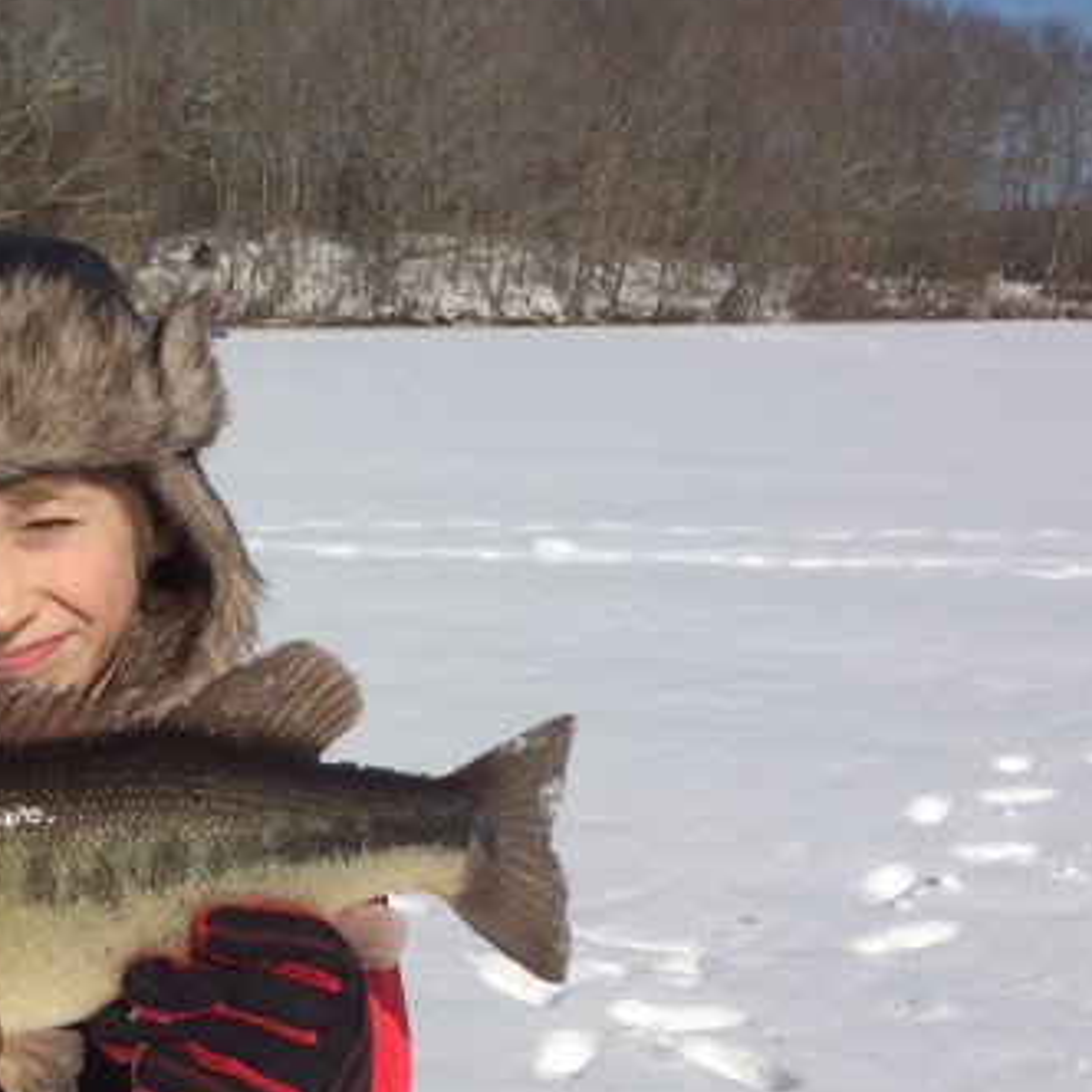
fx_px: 2070
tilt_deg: -16.1
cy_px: 900
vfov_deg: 28.8
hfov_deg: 27.9
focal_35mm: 58
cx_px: 23
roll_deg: +0.7
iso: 32
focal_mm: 4.15
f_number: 2.2
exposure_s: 1/6849
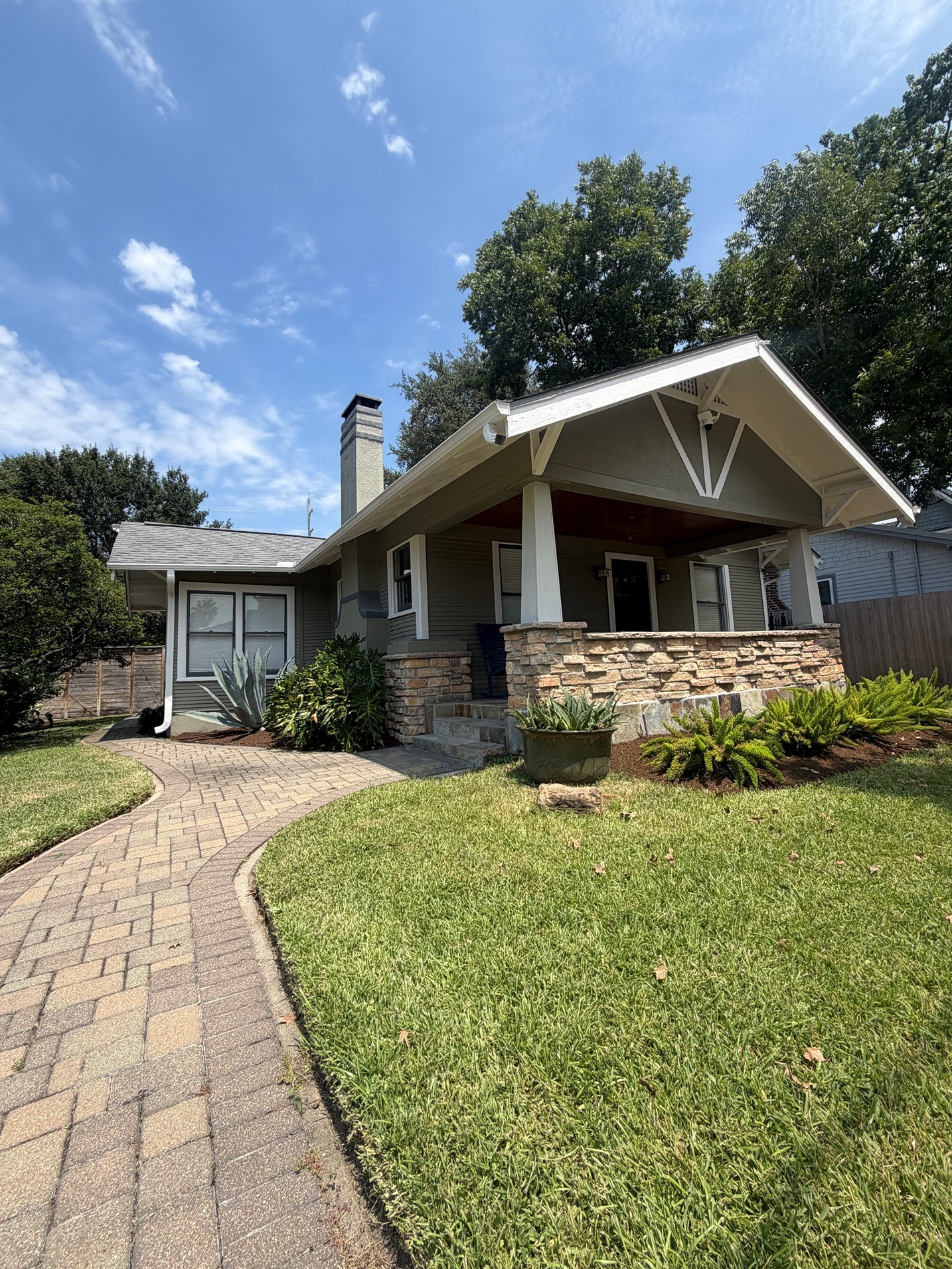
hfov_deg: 81.7
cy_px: 616
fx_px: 550
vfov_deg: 98.1
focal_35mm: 15
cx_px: 508
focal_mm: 2.22
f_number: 2.2
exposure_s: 1/770
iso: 25
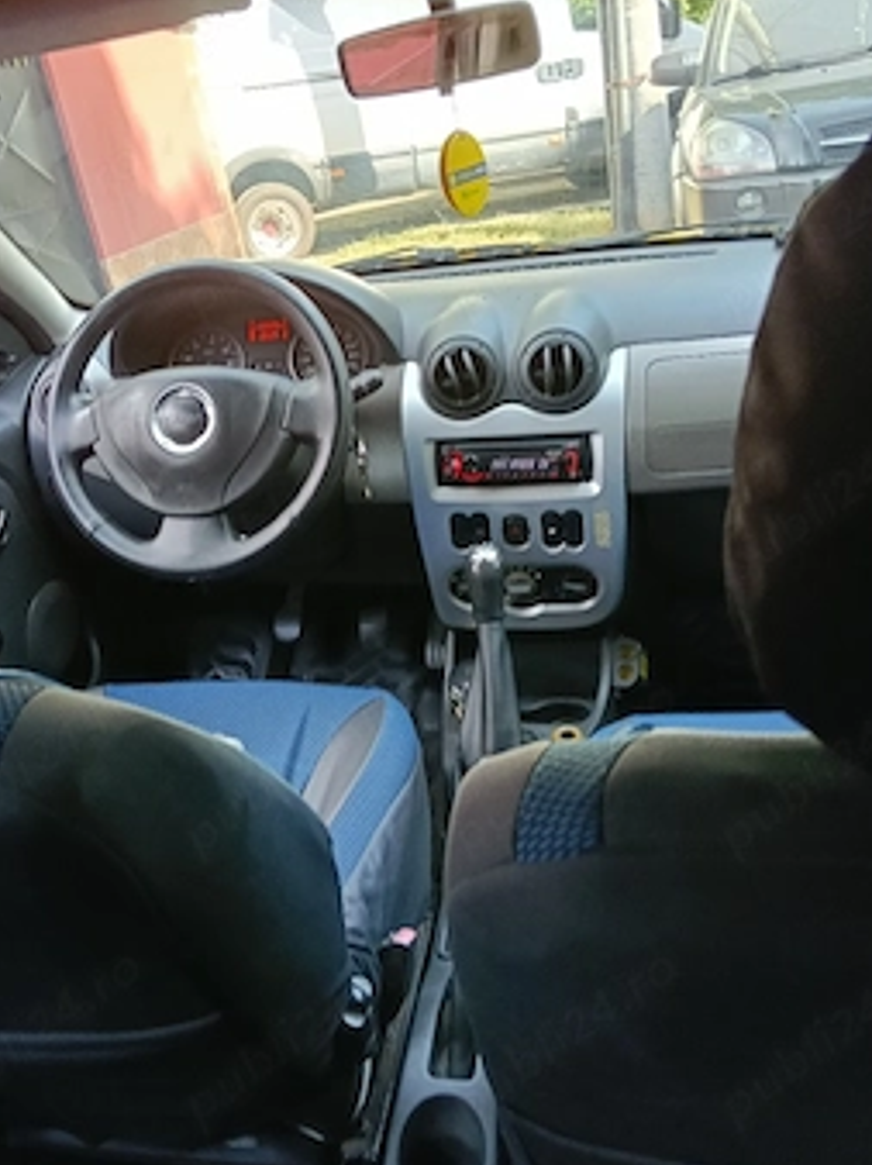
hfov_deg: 44.0
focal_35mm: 32
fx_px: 1076
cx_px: 365
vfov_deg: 56.8
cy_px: 541
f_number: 1.8
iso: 125
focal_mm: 3.98
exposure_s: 1/33.3
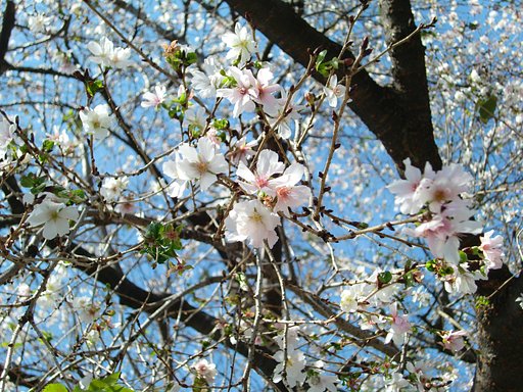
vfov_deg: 26.6
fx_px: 831
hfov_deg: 34.9
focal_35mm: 55
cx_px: 262
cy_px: 196
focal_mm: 9.8
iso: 64
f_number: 3.6
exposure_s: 1/400
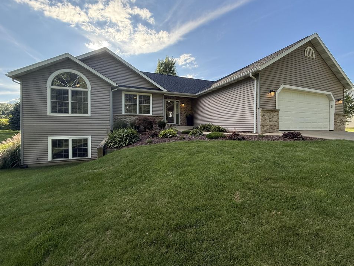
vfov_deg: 81.7
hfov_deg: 98.1
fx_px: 153
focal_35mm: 15
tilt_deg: -0.3
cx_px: 184
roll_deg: -0.9
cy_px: 129
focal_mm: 2.22
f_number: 2.2
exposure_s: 1/799
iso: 64
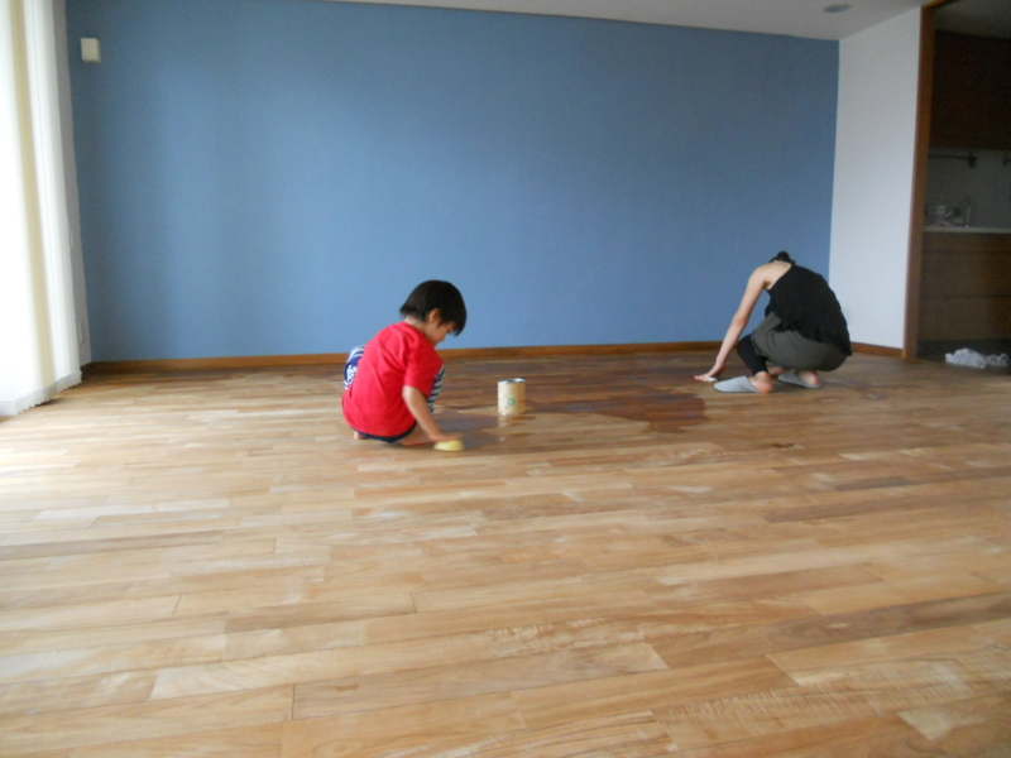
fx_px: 789
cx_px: 506
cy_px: 379
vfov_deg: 51.4
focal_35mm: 27
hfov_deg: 65.3
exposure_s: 1/30
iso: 320
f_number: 3.2
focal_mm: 4.9
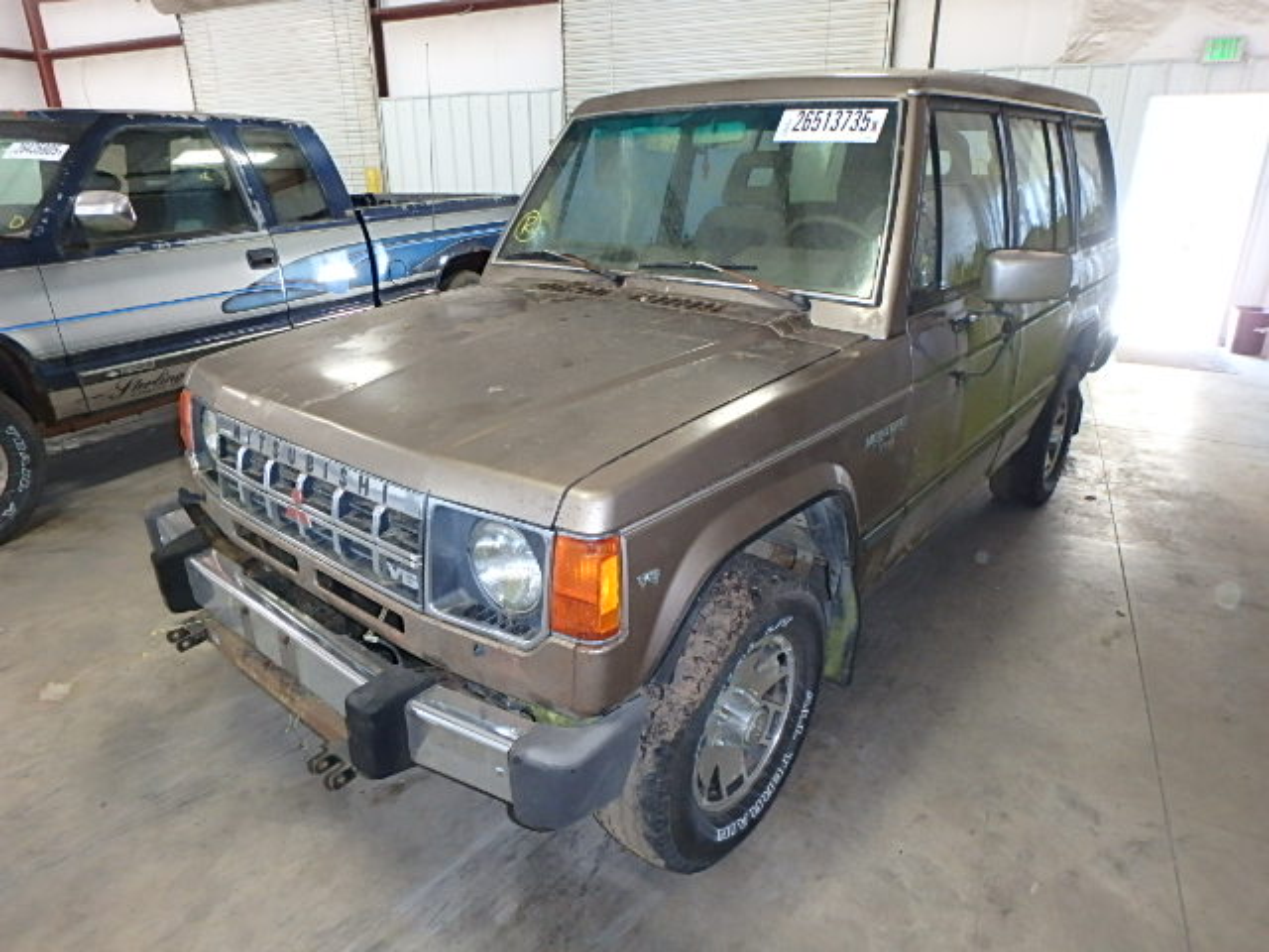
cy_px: 476
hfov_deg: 79.0
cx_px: 634
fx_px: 770
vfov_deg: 63.4
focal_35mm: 21
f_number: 3.5
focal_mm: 3.7
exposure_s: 1/30
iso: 400
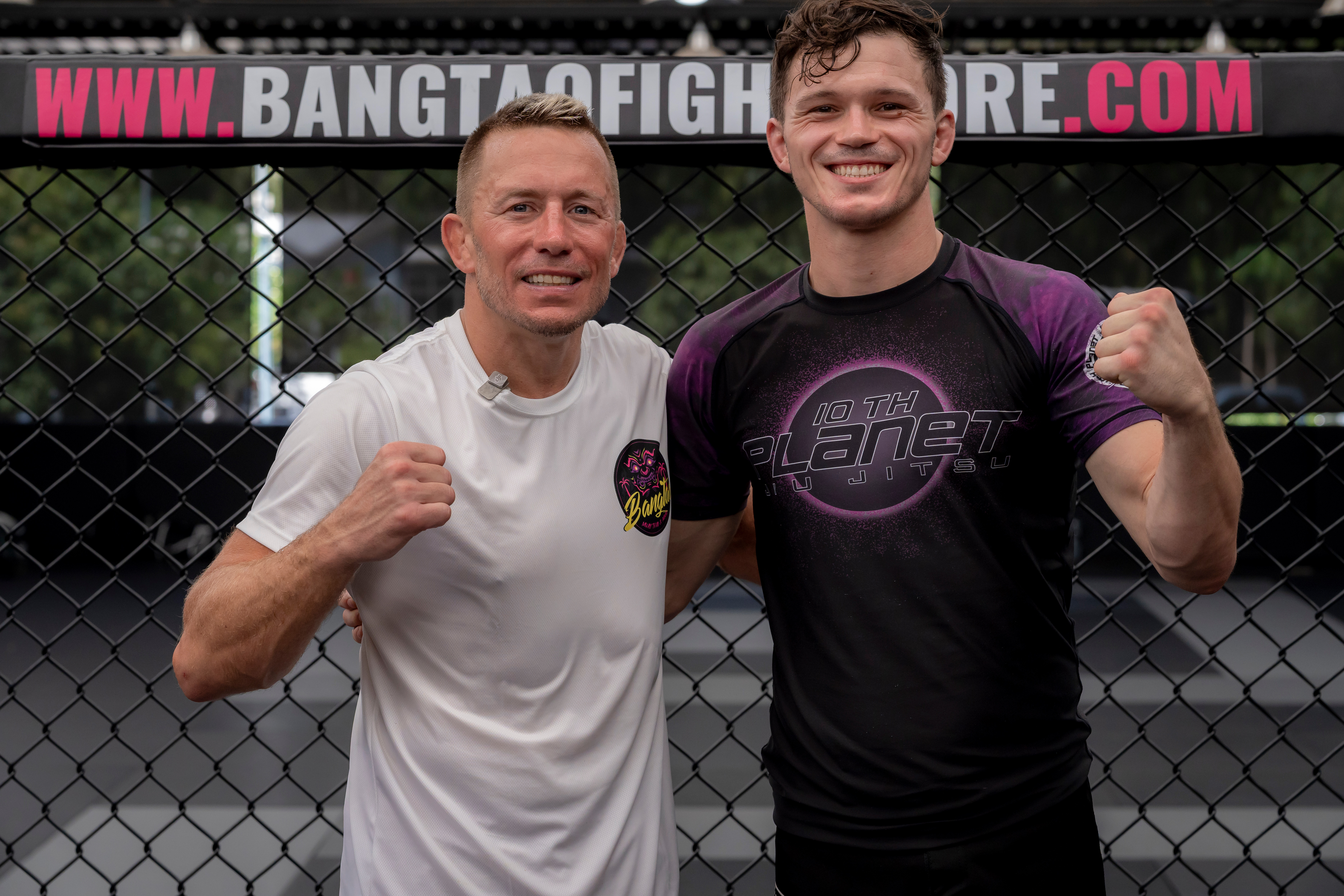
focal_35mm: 85
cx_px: 672
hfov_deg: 23.9
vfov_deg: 16.1
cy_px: 448
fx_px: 3173
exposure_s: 1/1000
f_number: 5.6
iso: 1250
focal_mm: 85
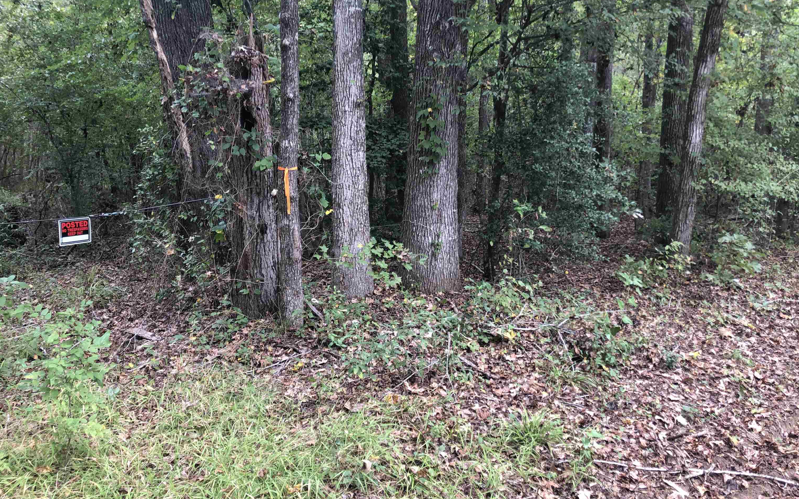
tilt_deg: -4.7
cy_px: 219
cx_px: 399
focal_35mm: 30
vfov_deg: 41.8
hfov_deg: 62.9
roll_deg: +0.5
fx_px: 653
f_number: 1.8
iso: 64
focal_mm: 4
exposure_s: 1/120
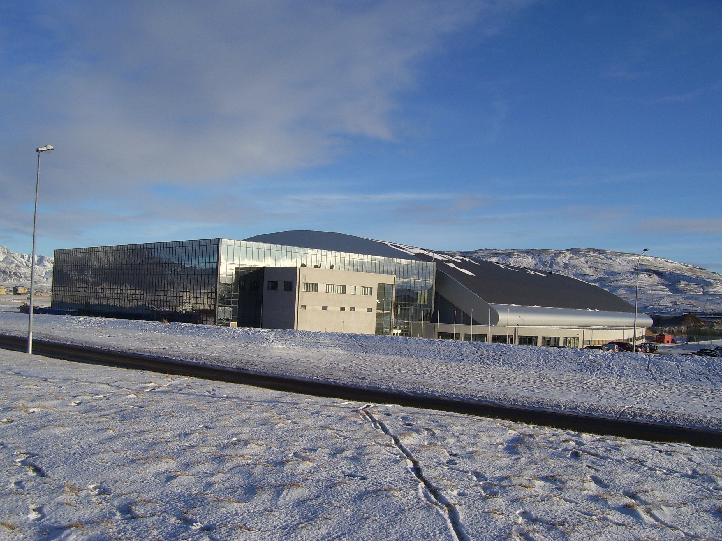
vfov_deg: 41.8
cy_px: 270
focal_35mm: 34
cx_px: 361
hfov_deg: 54.0
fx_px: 709
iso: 80
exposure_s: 1/1000
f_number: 4.8
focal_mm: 5.6
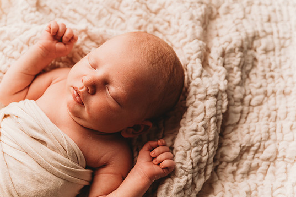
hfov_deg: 36.9
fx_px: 444
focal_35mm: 54
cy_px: 95
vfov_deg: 25.1
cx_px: 138
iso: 100
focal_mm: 50
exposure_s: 1/160
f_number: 4
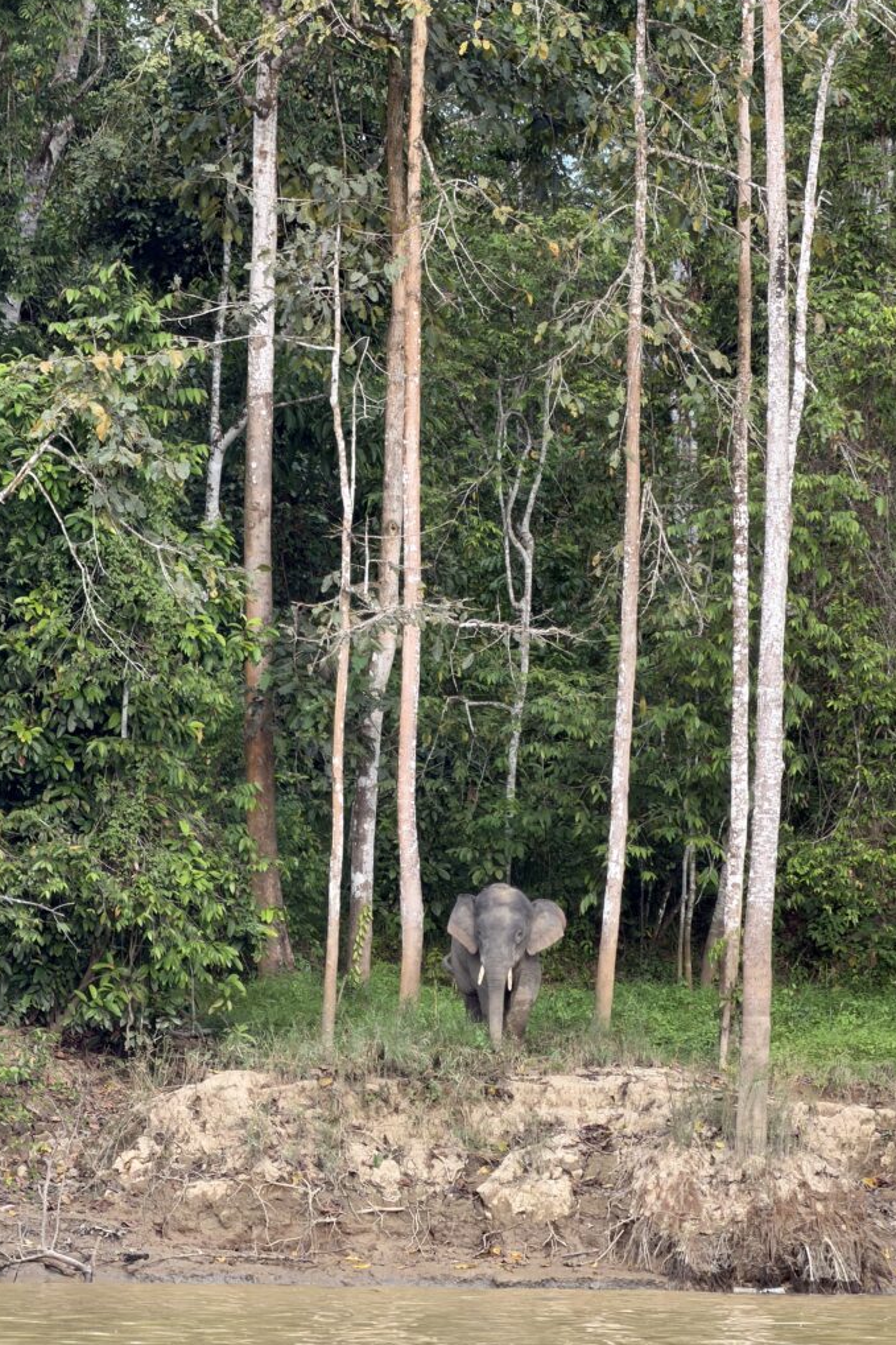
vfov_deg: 9.8
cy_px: 672
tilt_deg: +2.6
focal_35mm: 209
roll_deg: -1.5
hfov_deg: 6.6
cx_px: 458
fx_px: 7805
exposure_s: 1/121
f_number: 2.8
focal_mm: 16.89
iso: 40
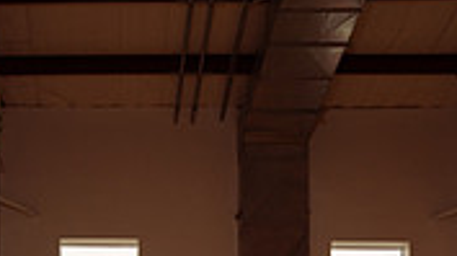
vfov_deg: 14.3
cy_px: 569
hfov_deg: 32.1
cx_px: 103
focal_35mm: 64
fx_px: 774
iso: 250
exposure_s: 1/250
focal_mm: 24
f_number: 6.3
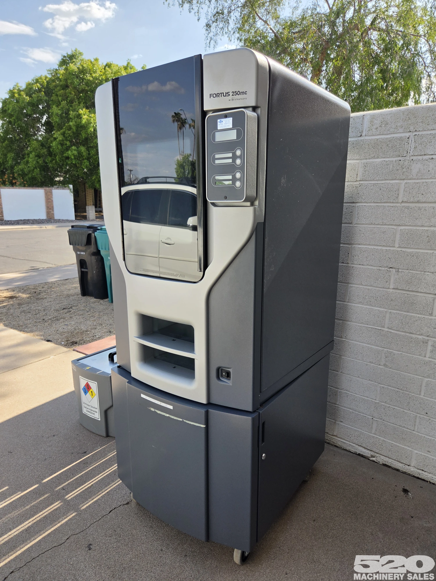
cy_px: 290
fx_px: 386
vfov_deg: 73.9
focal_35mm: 23
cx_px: 218
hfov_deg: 58.9
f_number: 1.8
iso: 80
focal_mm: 5.4
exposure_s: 1/2851
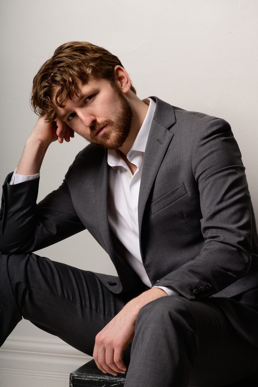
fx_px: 1247
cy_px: 213
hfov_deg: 11.8
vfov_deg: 17.6
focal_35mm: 116
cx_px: 131
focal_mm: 105
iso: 200
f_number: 8
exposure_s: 1/250
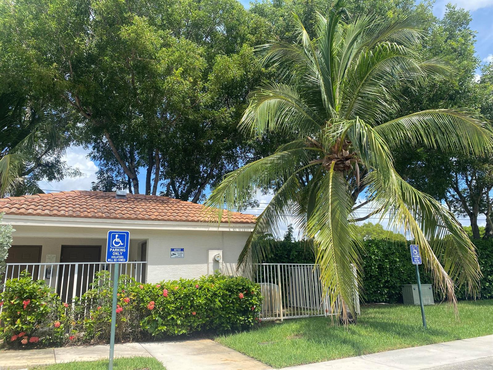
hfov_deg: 67.3
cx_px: 246
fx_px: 370
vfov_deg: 53.1
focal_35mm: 26
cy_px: 185
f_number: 1.8
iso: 32
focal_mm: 4.25
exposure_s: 1/1429
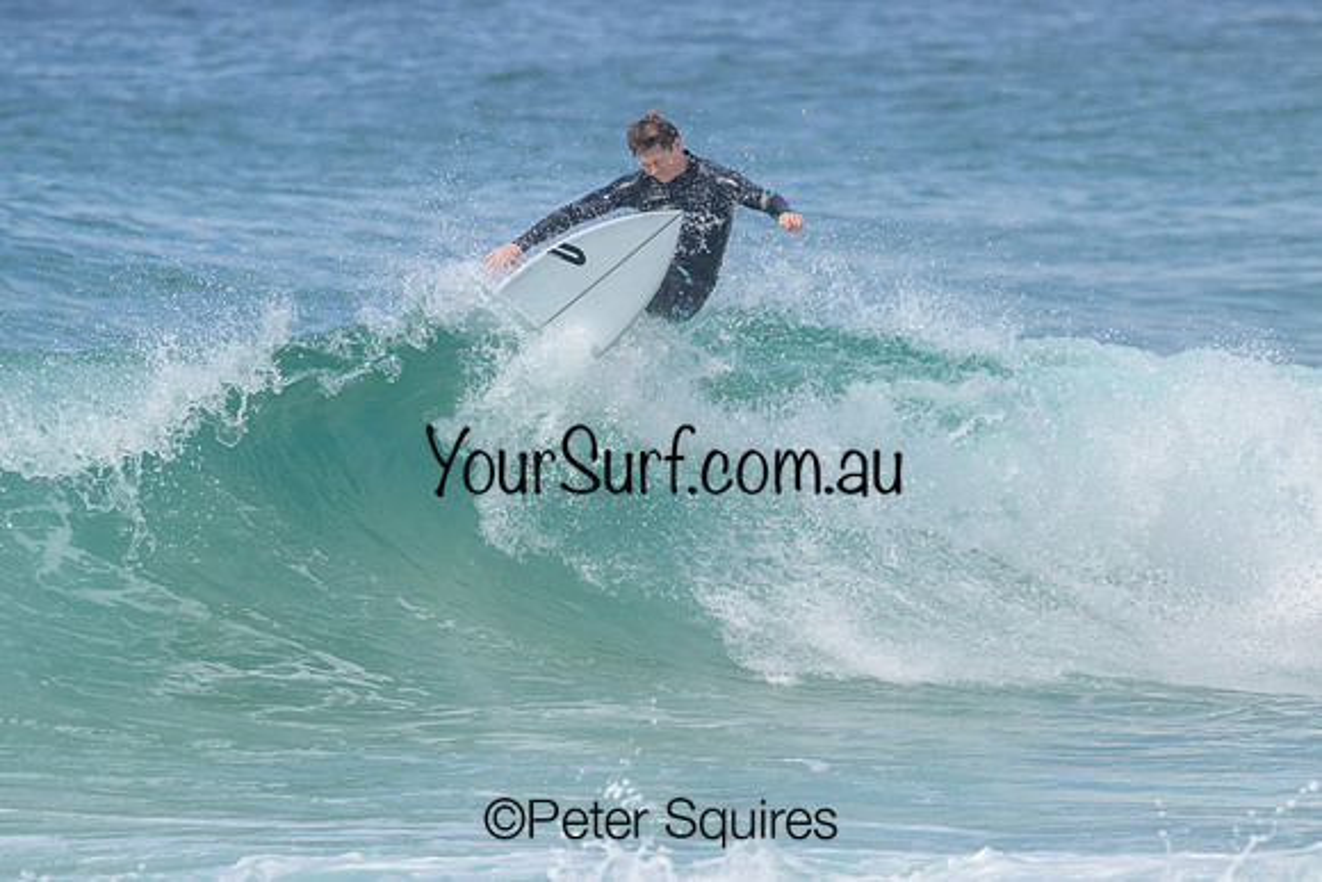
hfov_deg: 2.9
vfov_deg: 1.9
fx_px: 25962
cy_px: 576
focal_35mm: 707
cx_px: 698
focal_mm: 540
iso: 500
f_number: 11
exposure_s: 1/2000
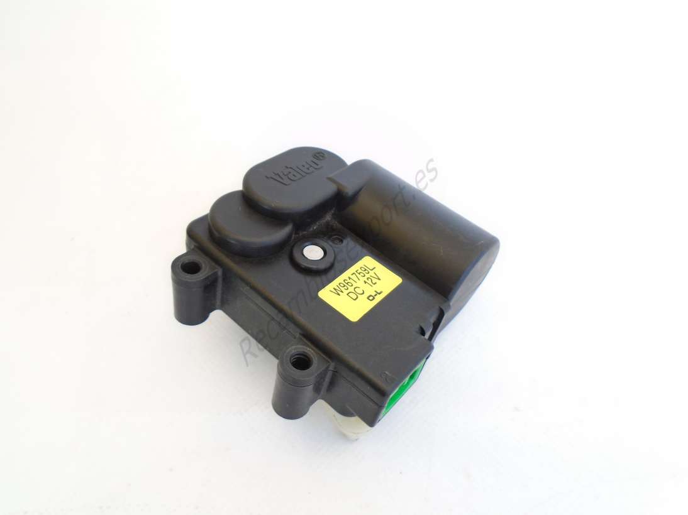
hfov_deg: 67.3
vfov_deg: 53.0
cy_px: 258
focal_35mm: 26
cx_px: 344
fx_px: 517
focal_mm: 4.6
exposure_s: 1/100
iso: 100
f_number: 3.2
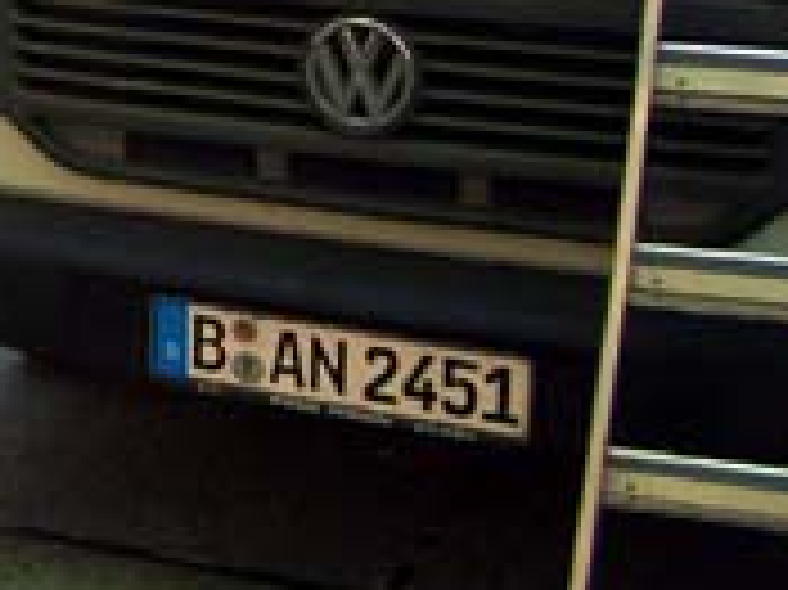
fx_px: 2502
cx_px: -437
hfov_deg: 16.2
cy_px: -164
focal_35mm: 110
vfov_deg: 13.0
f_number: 4.3
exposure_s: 1/80
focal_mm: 5.8
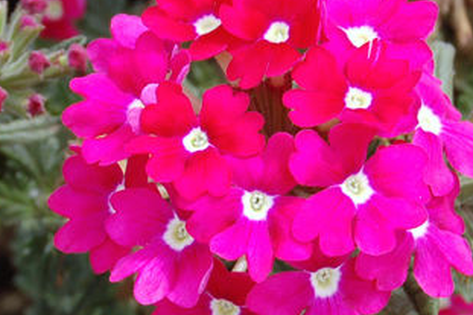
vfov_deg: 4.7
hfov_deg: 7.1
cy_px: 192
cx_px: 278
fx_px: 3831
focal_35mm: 292
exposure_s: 1/200
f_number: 8
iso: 200
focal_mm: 55
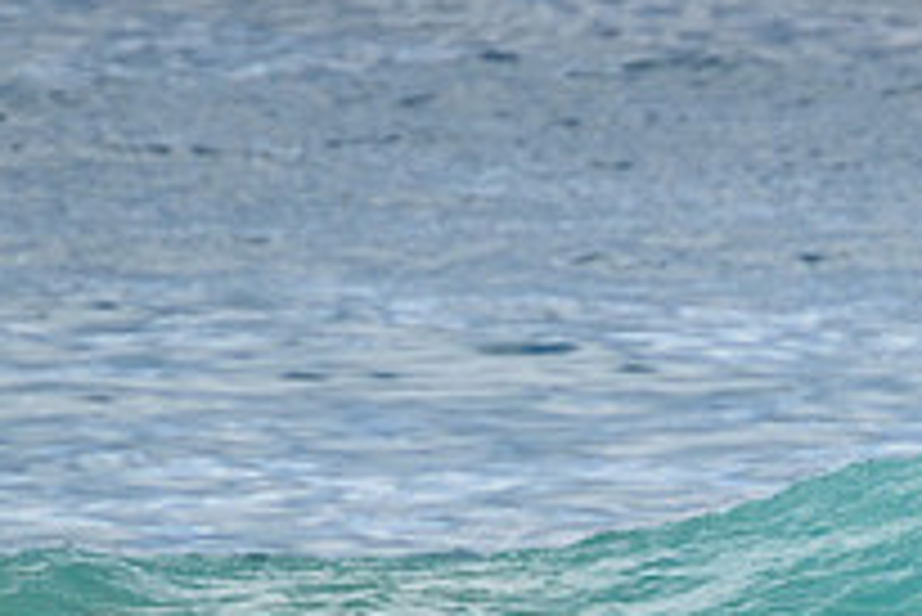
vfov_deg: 0.6
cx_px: 926
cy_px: 816
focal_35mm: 2264
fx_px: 58023
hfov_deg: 0.9
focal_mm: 800
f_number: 11
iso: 1250
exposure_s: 1/2000
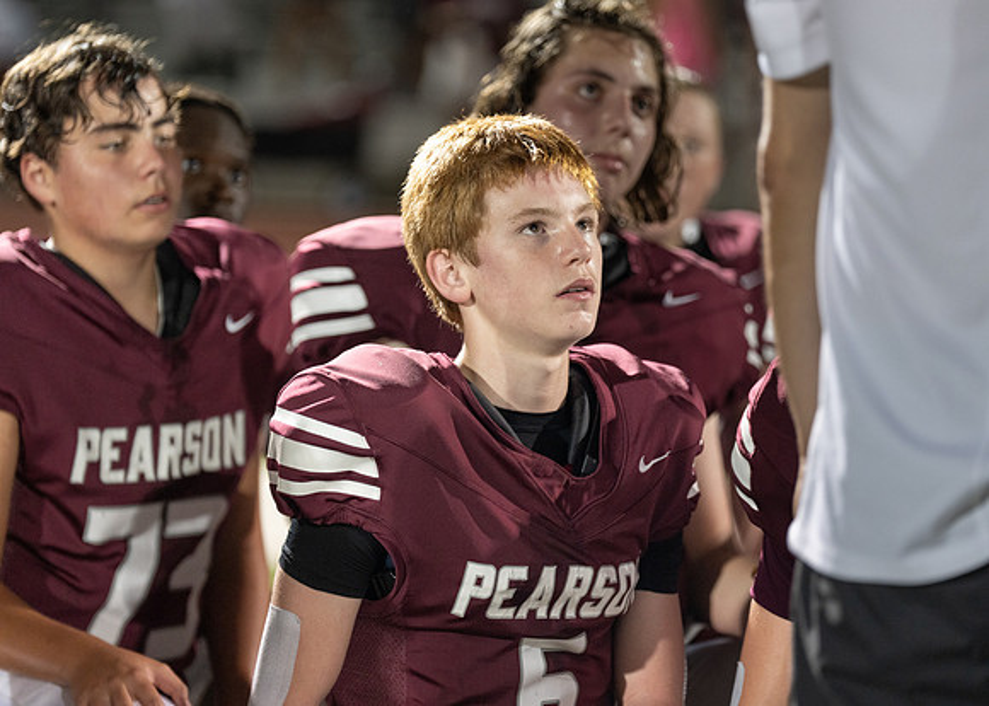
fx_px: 4502
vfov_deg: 9.0
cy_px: 353
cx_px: 494
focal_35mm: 160
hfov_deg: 12.5
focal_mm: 153
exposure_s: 1/320
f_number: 2.8
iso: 1600
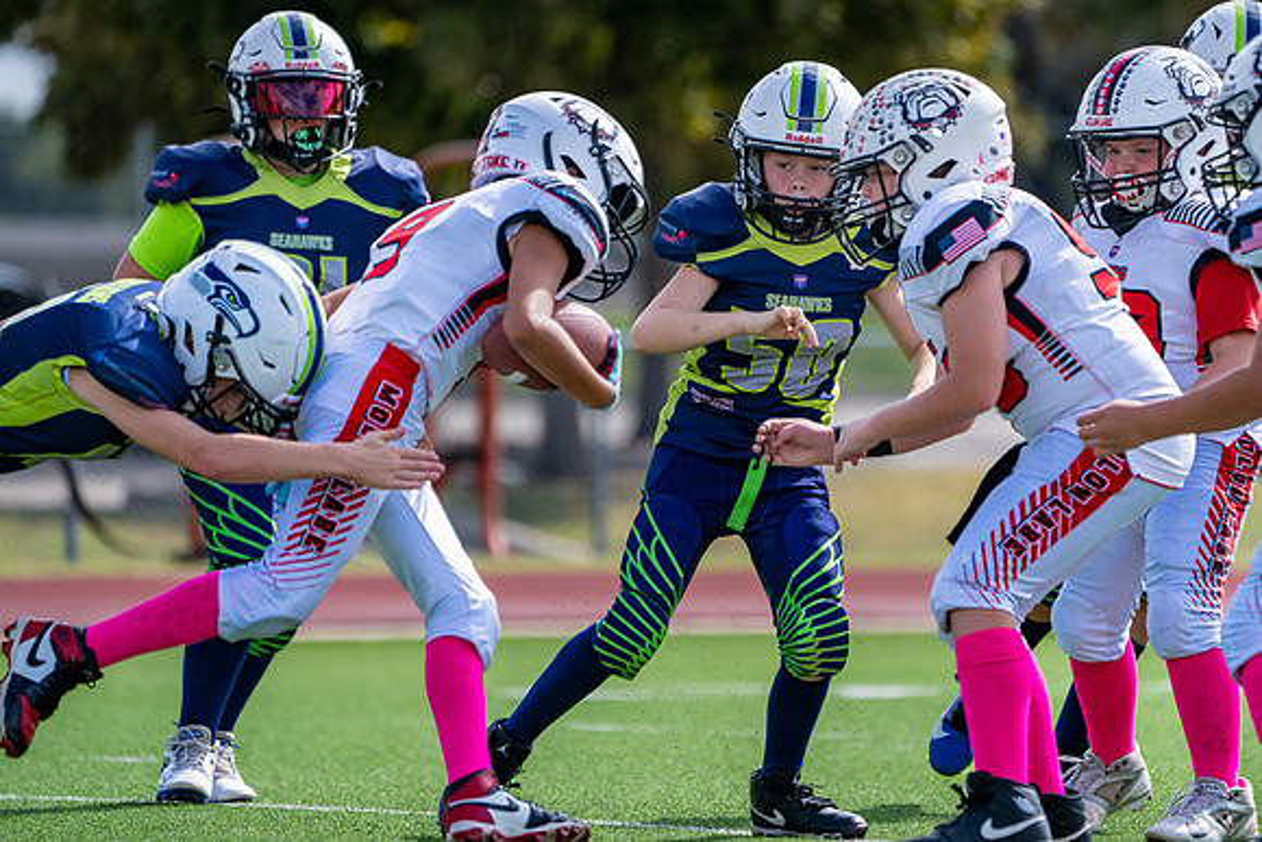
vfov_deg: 3.0
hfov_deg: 4.5
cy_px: 376
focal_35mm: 461
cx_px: 722
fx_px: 16169
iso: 640
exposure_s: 1/2500
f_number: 5.6
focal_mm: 397
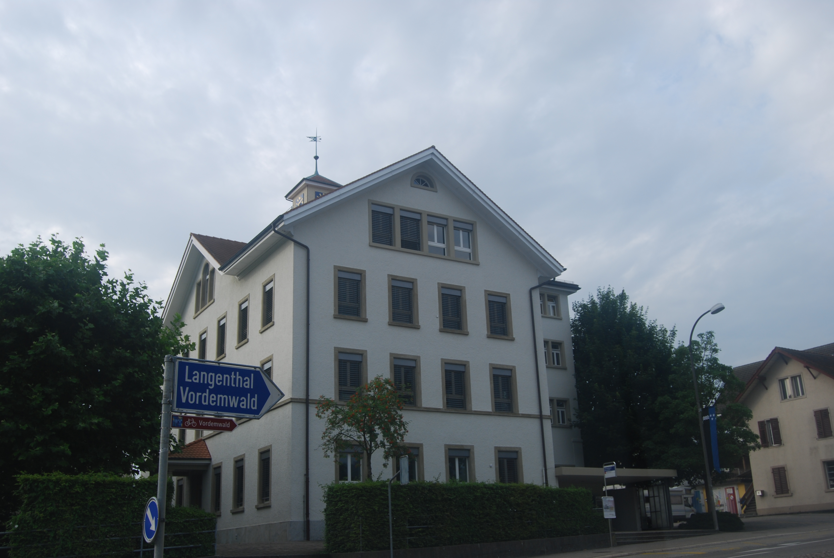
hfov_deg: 53.1
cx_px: 417
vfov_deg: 37.0
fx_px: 835
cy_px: 279
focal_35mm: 36
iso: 100
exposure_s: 1/160
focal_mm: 24
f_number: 6.3
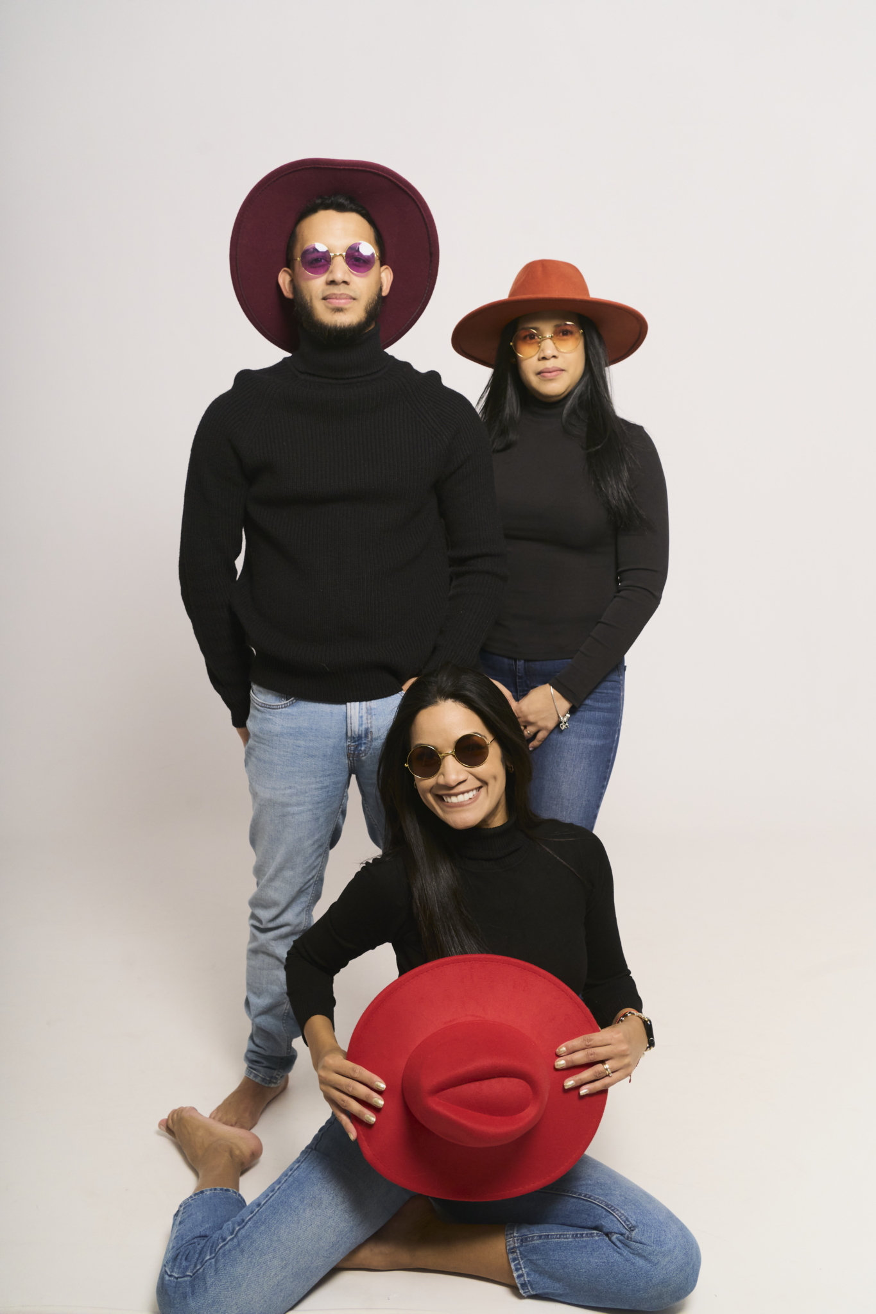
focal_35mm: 35
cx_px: 438
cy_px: 657
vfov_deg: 54.4
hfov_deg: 37.8
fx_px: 1278
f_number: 7.1
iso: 640
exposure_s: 1/250
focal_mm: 35
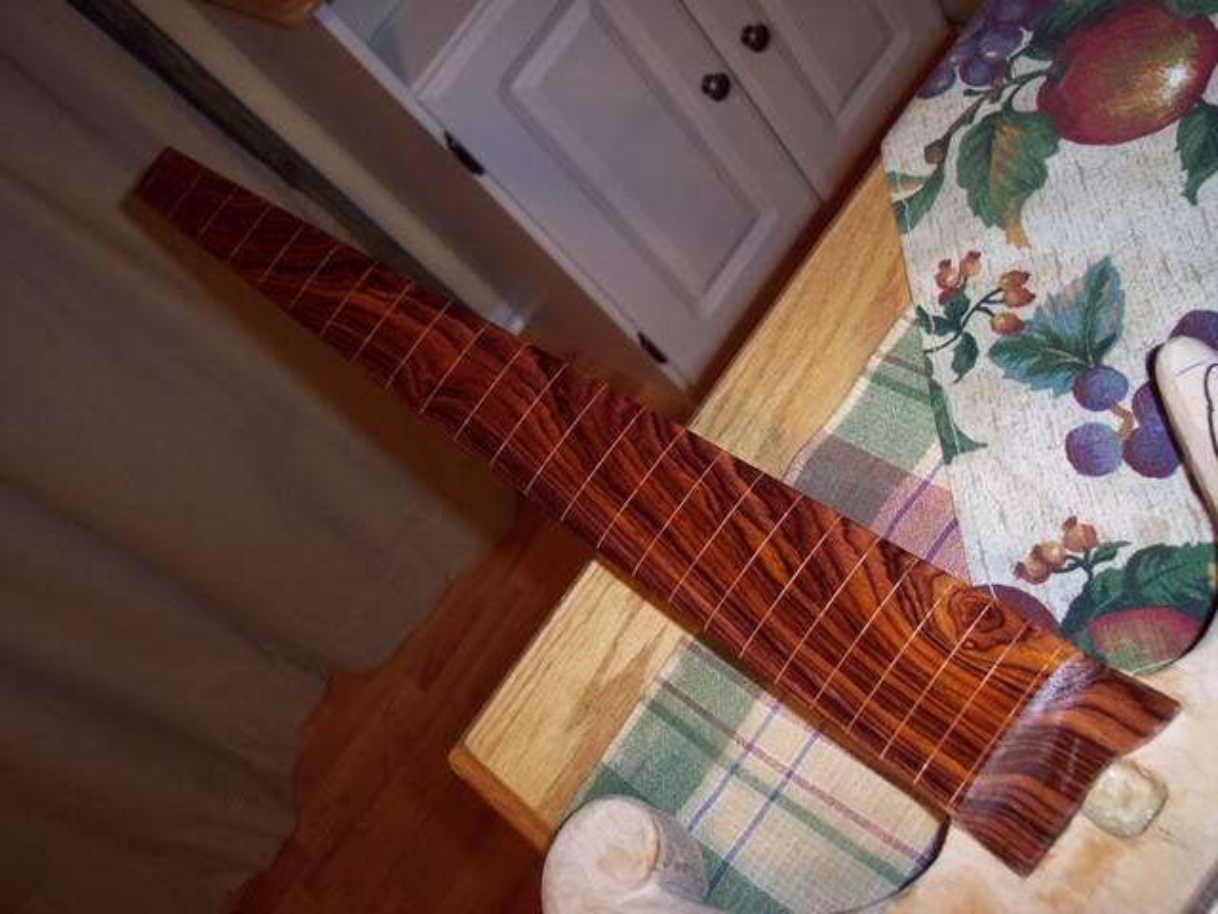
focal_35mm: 38
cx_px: 609
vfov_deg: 37.7
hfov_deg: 49.0
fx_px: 1337
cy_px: 457
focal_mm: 8
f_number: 2.8
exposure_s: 1/30
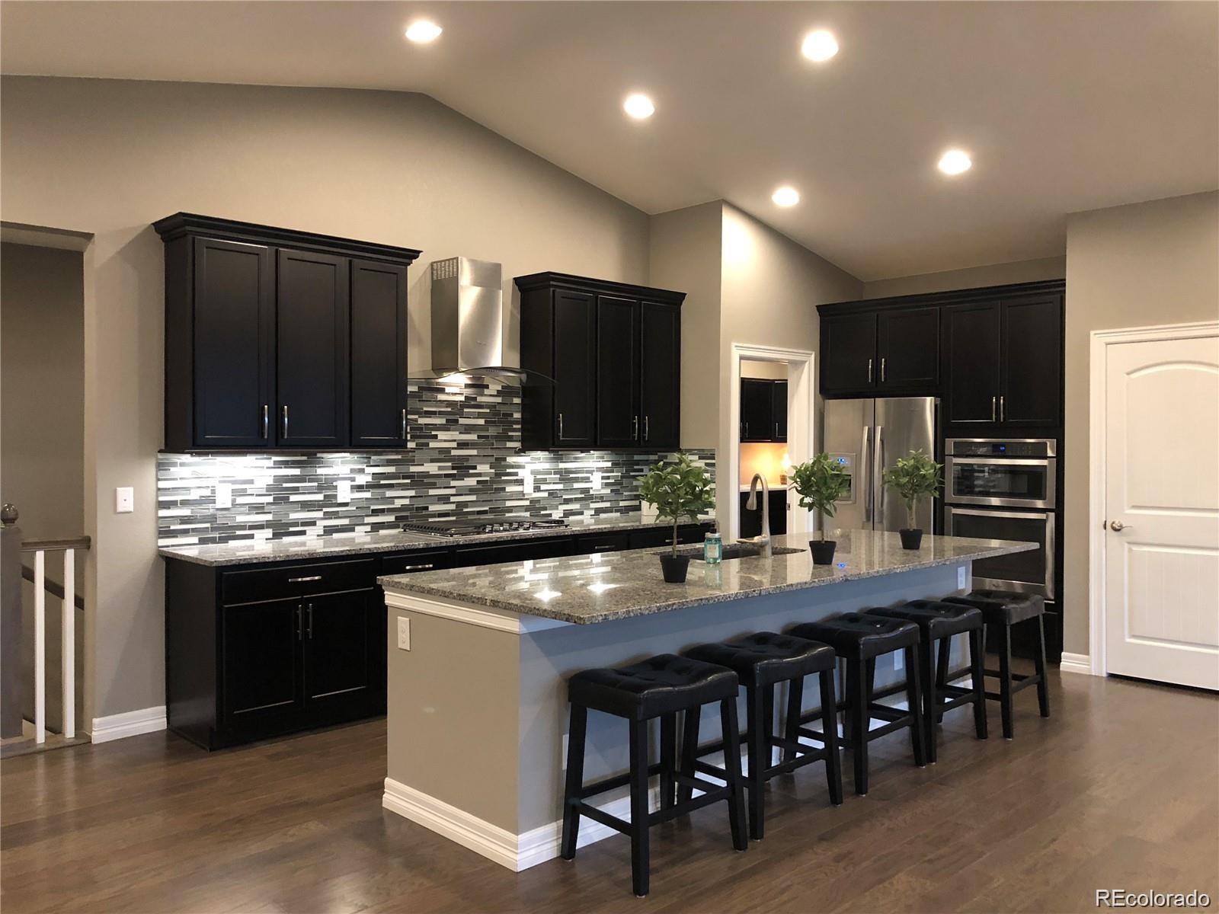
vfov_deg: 49.7
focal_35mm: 28
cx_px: 610
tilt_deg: -1.1
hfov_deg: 63.4
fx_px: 986
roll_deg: +0.5
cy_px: 457
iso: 100
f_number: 1.8
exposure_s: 1/15
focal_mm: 4
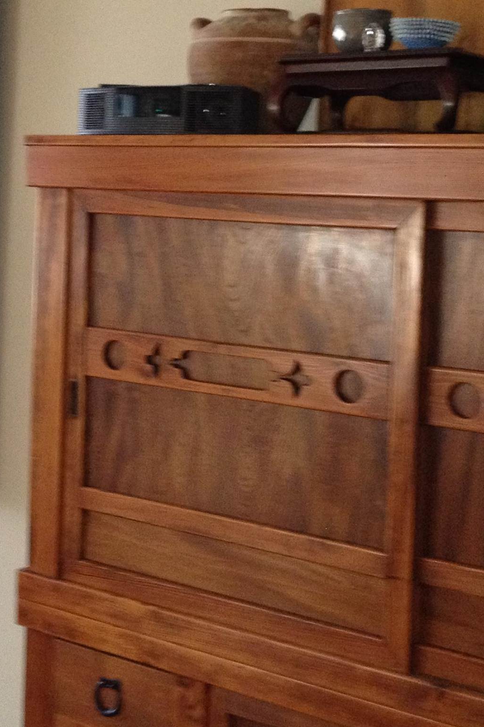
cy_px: 250
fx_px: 1472
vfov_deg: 27.6
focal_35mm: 73
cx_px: 97
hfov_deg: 18.5
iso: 320
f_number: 2.4
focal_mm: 4.28
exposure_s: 1/20
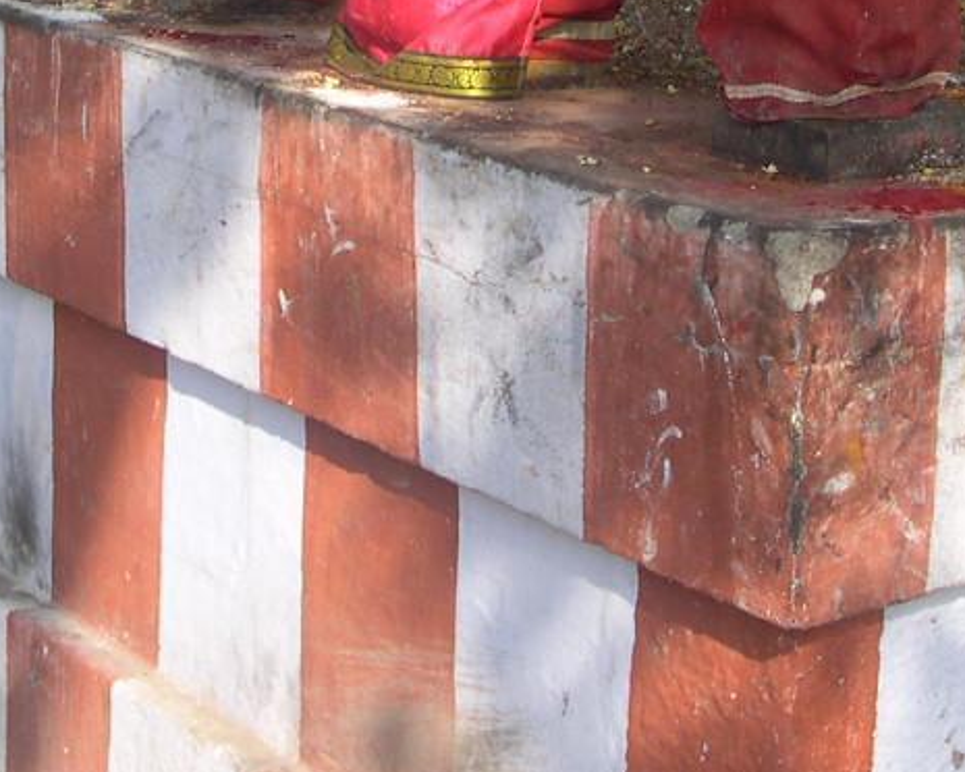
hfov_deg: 18.8
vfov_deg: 14.6
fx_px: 2913
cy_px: -176
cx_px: 347
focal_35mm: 102
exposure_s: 1/84.9
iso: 100
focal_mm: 8
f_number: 7.6
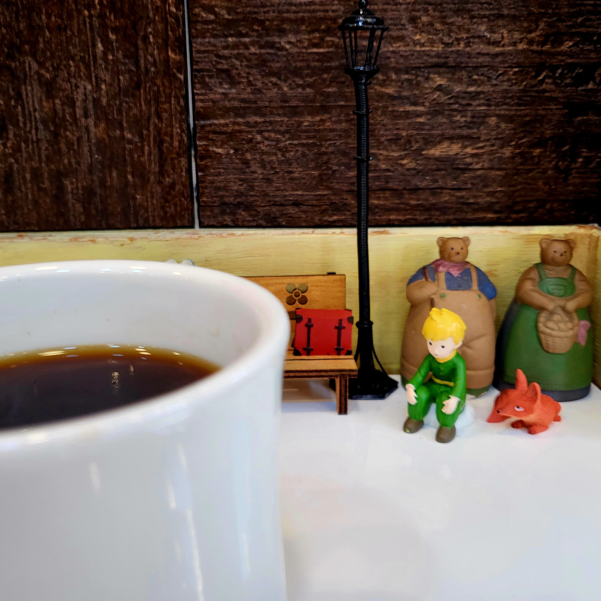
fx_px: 609
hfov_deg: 52.5
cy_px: 302
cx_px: 301
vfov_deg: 52.5
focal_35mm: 31
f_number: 1.8
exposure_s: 1/120
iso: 80
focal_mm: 4.25
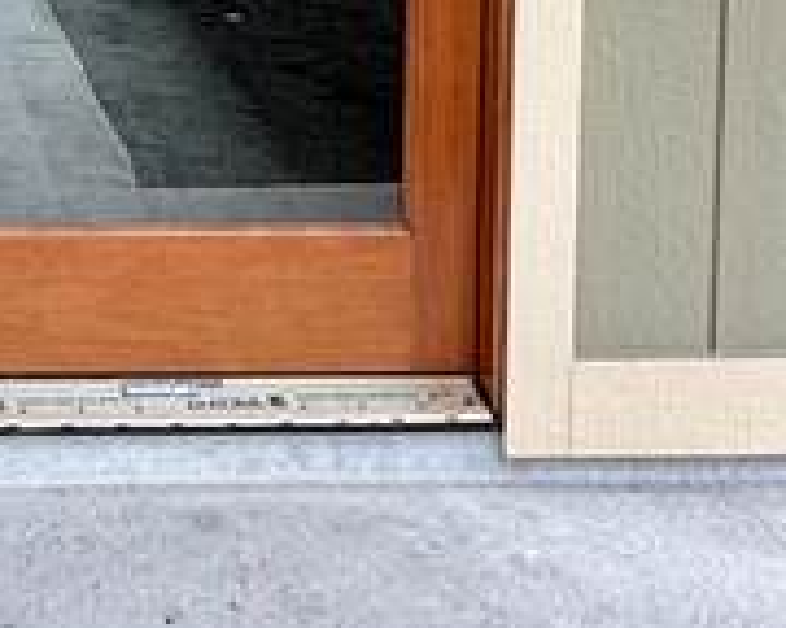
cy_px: -283
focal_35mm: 97
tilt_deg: -5.9
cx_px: -218
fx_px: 2256
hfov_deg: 18.5
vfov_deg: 14.9
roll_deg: +0.7
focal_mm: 2.22
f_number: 2.2
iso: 40
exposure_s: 1/102
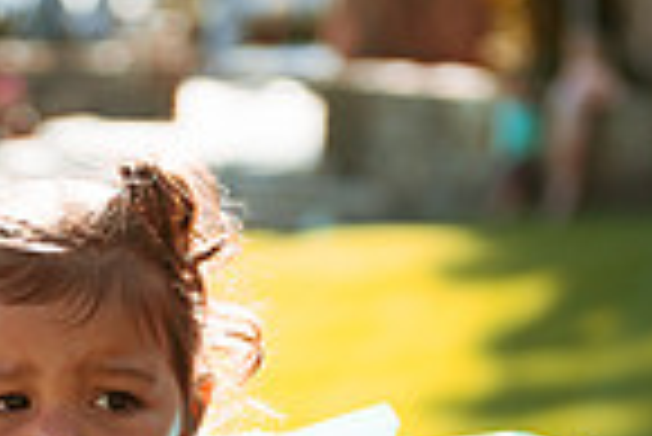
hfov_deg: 11.0
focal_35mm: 186
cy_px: 827
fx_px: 3372
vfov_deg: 7.2
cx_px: 90
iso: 100
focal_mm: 60
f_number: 2.8
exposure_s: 1/1250
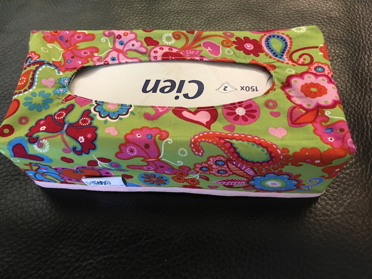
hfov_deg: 61.7
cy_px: 140
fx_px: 312
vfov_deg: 48.2
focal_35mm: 29
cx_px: 186
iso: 200
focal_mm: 4.15
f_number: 2.2
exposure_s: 1/17
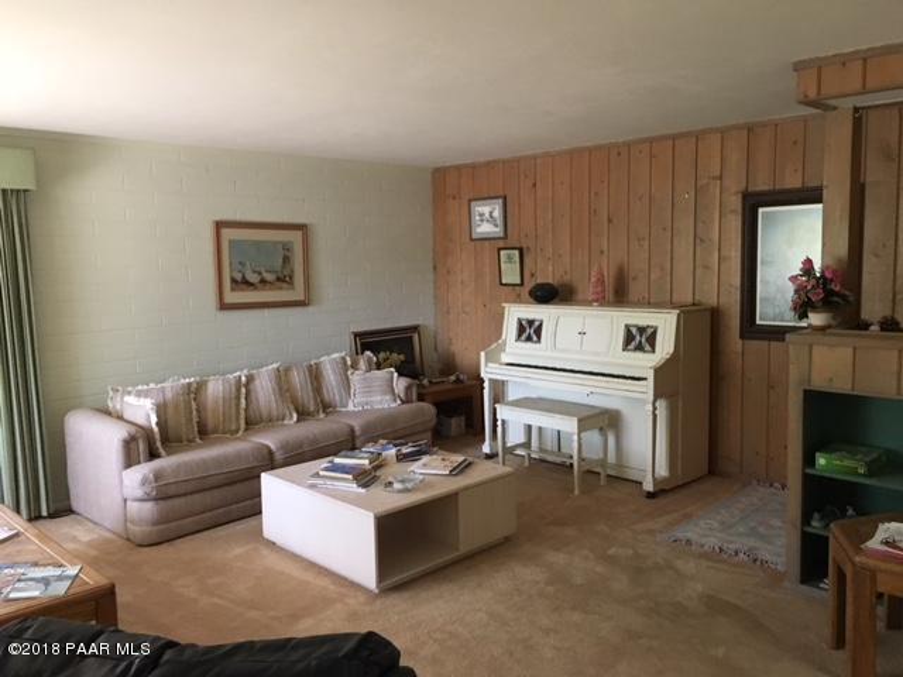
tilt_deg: -8.4
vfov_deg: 48.2
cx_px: 452
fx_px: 756
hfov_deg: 61.7
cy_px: 338
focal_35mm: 29
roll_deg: -0.3
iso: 200
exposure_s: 1/30
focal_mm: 4.15
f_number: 2.2
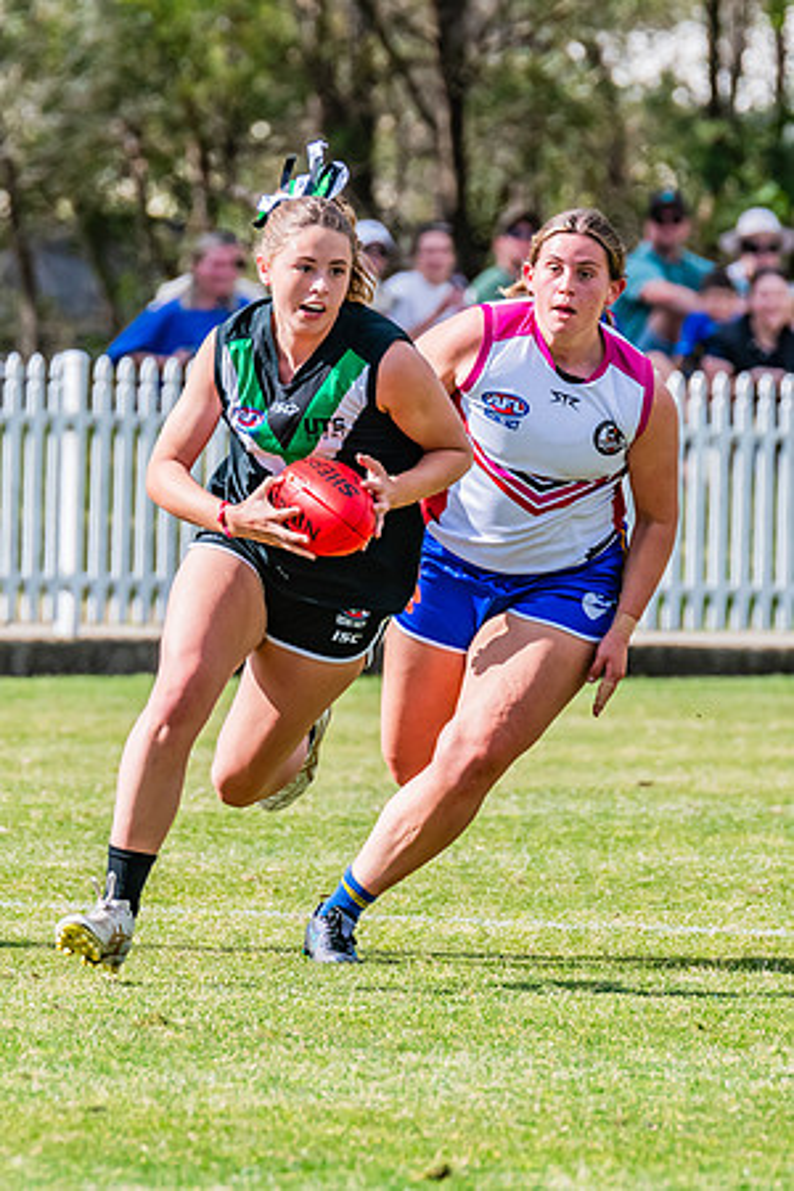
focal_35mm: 733
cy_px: 670
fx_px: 24237
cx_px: 376
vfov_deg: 2.8
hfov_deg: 1.9
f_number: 10
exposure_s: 1/1250
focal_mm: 380
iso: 800
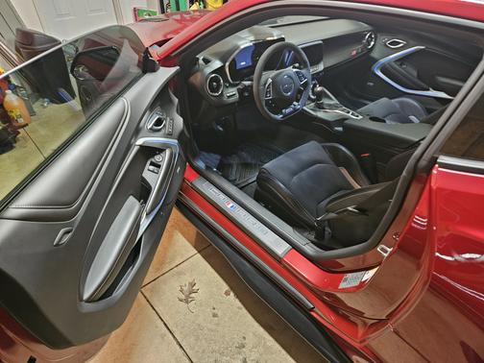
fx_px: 322
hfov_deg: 73.9
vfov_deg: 58.9
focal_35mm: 23
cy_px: 182
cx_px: 242
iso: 500
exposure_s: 1/30
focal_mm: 5.4
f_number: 1.8
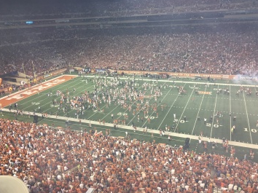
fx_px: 223
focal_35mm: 30
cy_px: 95
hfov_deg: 60.0
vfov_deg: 46.7
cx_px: 128
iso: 40
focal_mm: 4.15
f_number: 2.2
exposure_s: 1/30
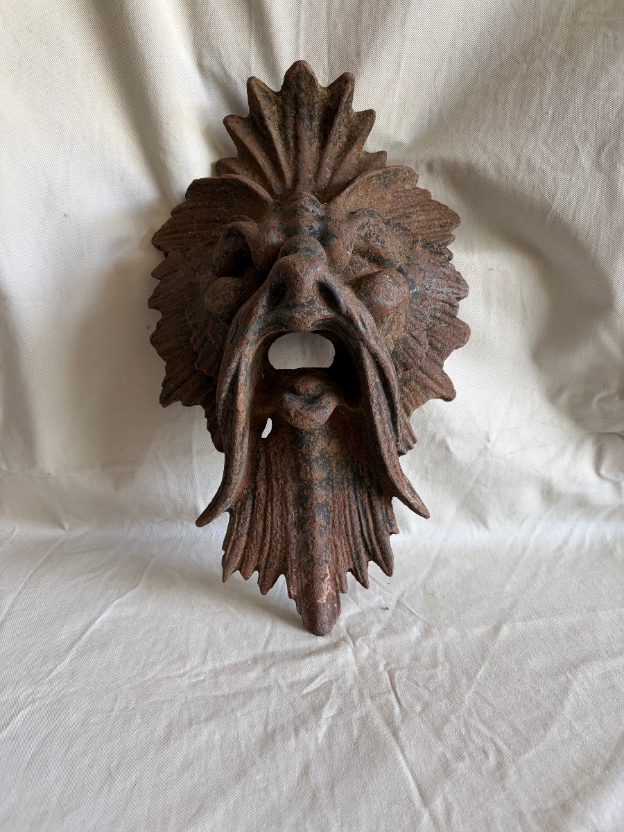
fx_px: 625
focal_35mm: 26
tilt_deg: -17.1
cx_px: 312
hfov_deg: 53.1
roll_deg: +0.5
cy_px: 416
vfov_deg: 67.3
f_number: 1.6
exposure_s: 1/117
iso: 125
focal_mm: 5.96
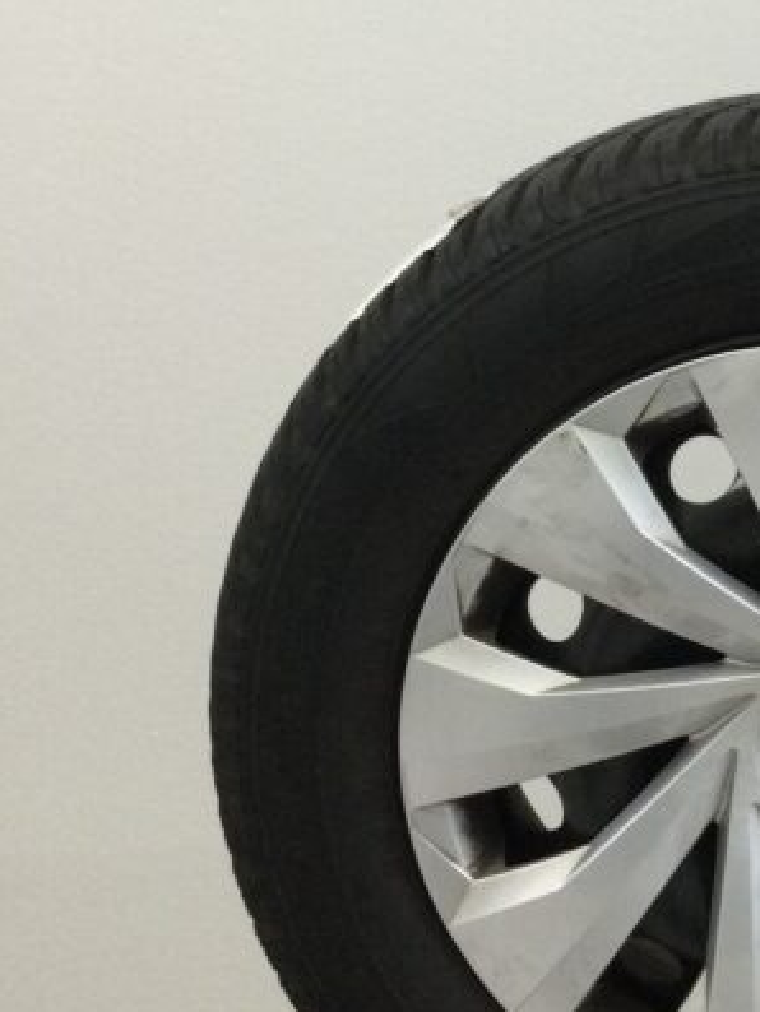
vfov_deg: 24.3
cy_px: 324
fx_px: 2341
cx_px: 770
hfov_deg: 18.0
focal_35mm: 80
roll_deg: +5.7
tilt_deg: -12.9
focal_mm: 3.3
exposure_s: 1/33
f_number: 2.4
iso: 64
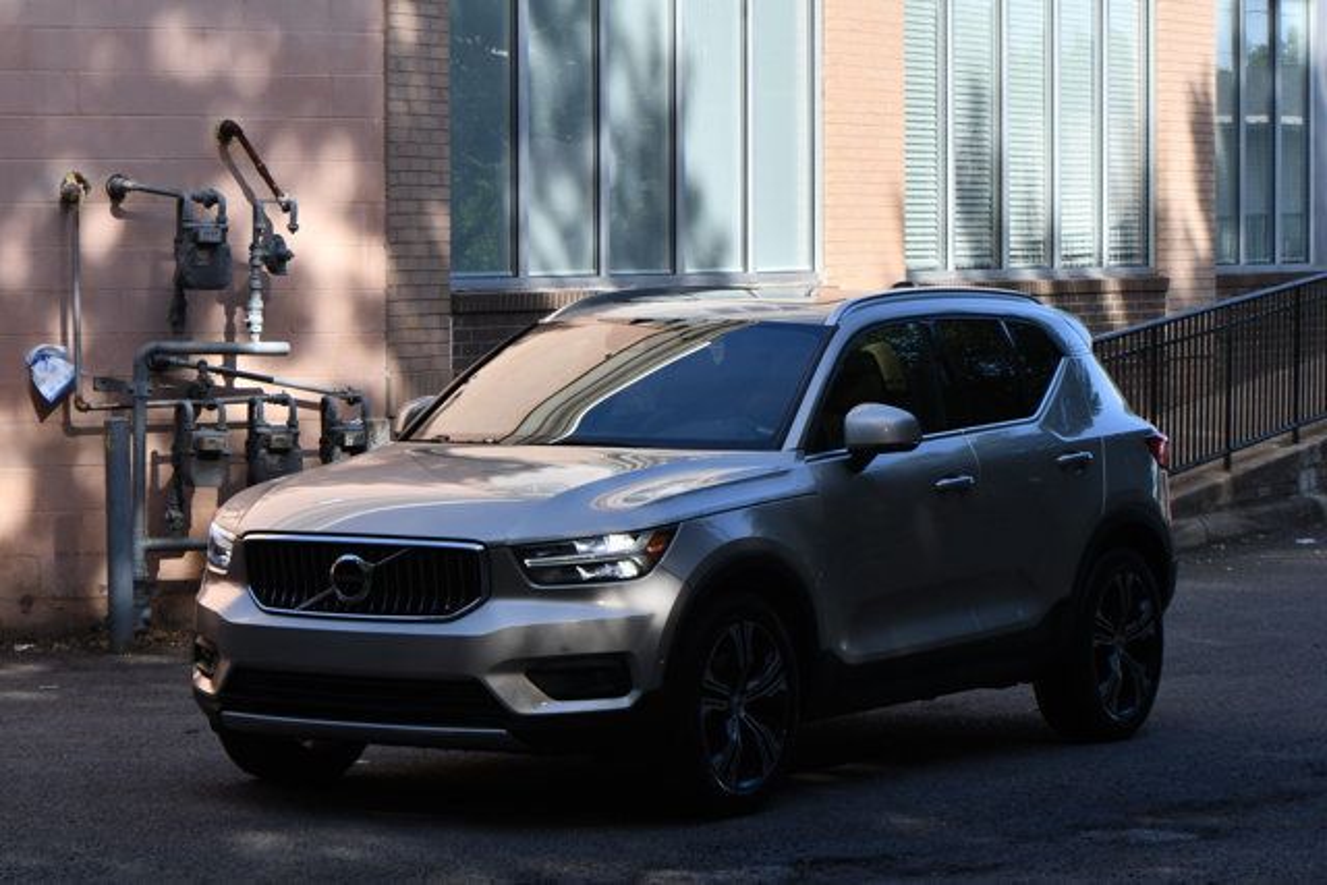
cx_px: 664
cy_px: 442
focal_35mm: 105
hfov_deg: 19.5
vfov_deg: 13.0
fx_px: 3871
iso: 140
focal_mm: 70
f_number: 8
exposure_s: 1/250
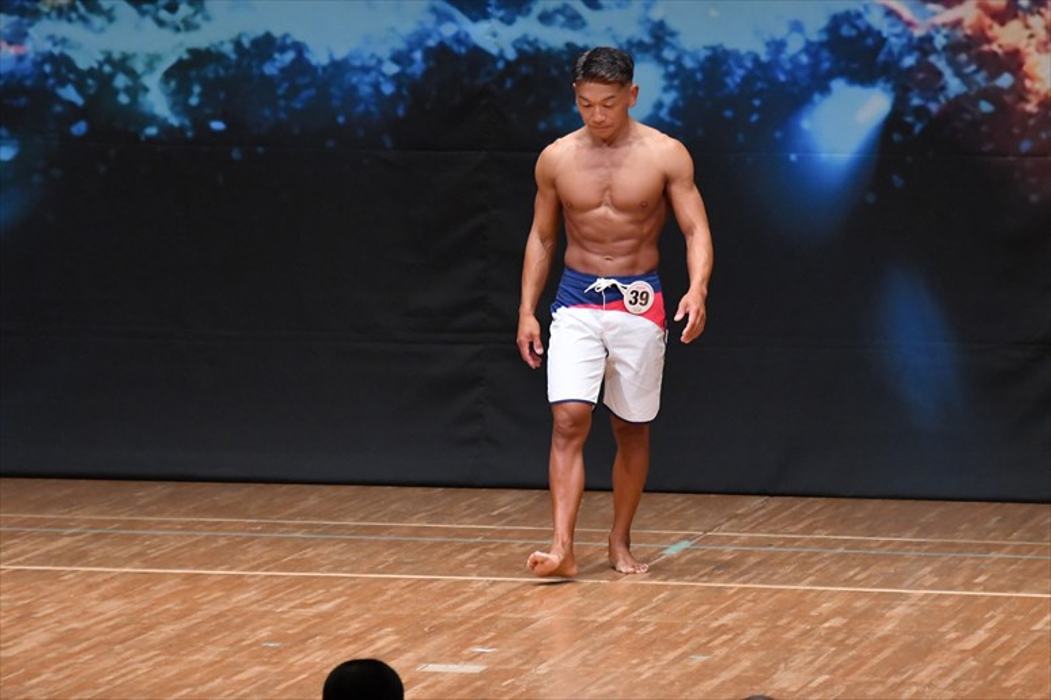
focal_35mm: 285
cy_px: 350
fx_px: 8316
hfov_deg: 7.2
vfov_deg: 4.8
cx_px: 526
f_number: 5.6
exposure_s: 1/400
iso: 6400
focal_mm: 190
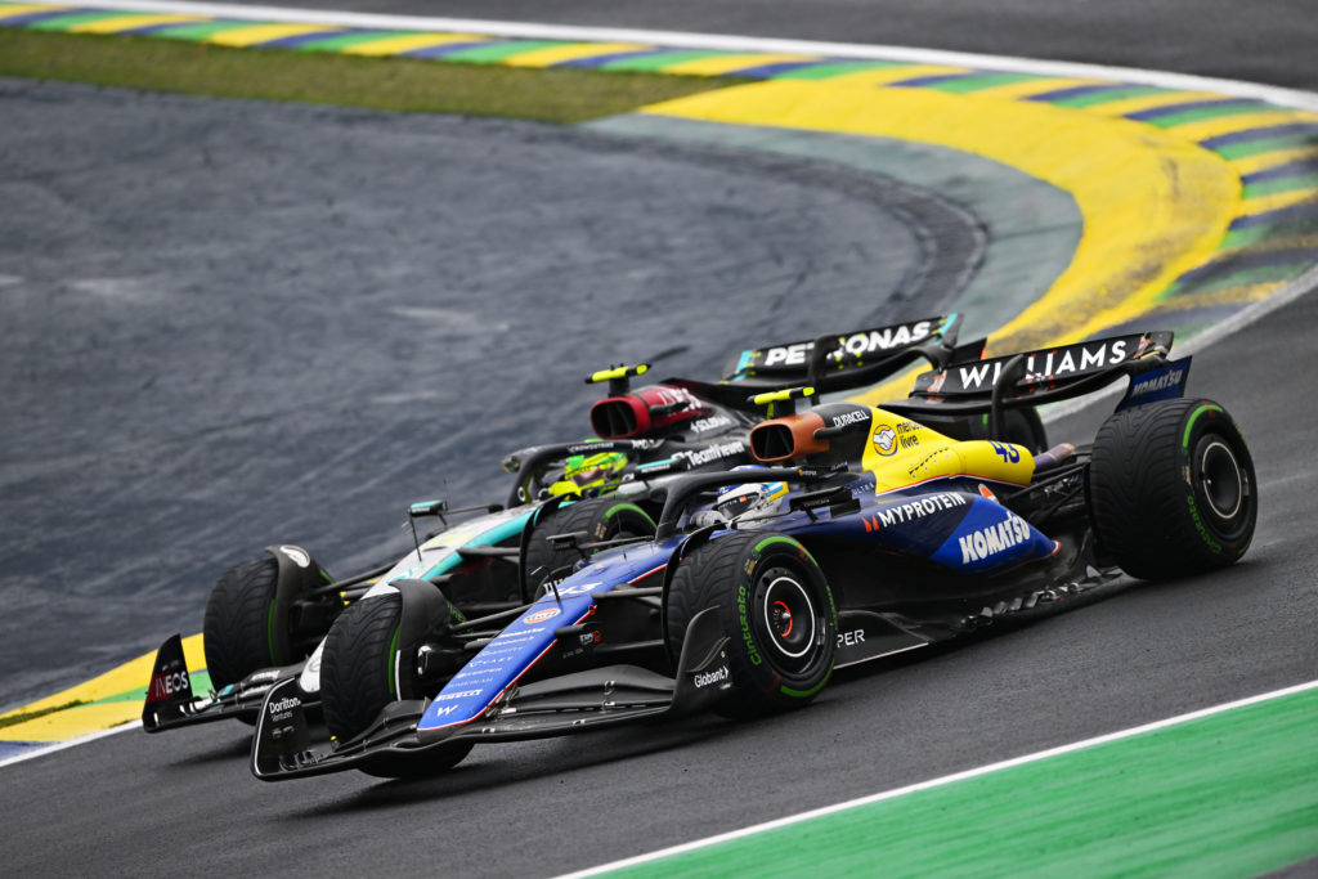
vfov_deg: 3.4
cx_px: 659
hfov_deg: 5.2
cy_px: 440
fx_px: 14645
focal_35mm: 400
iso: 800
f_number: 4
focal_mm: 400
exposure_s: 1/4000
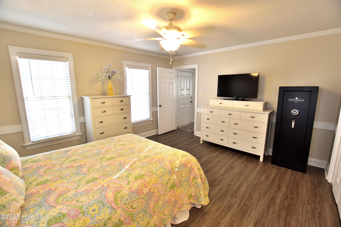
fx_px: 142
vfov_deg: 77.3
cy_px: 114
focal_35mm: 15
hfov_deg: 100.4
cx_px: 170
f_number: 4
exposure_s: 1/60
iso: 500
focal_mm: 10
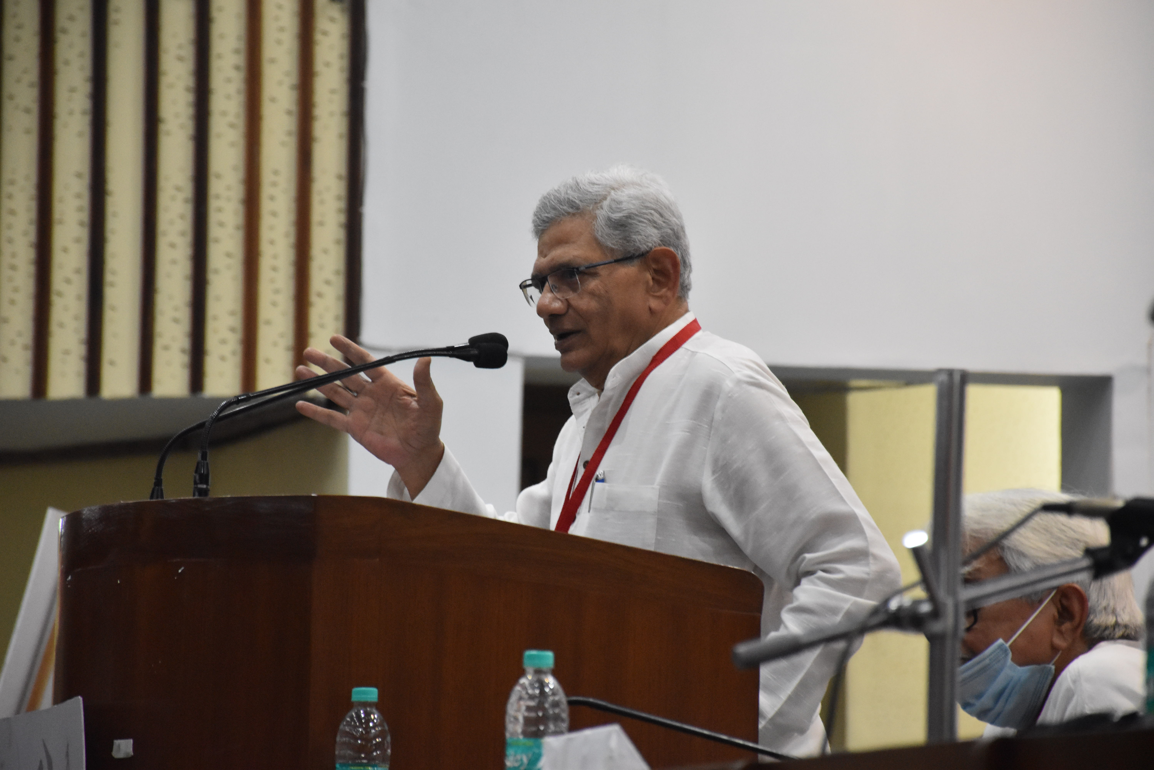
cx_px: 577
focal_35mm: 195
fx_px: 6250
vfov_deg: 7.0
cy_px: 385
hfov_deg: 10.5
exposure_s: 1/60
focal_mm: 130
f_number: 5.6
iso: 2800
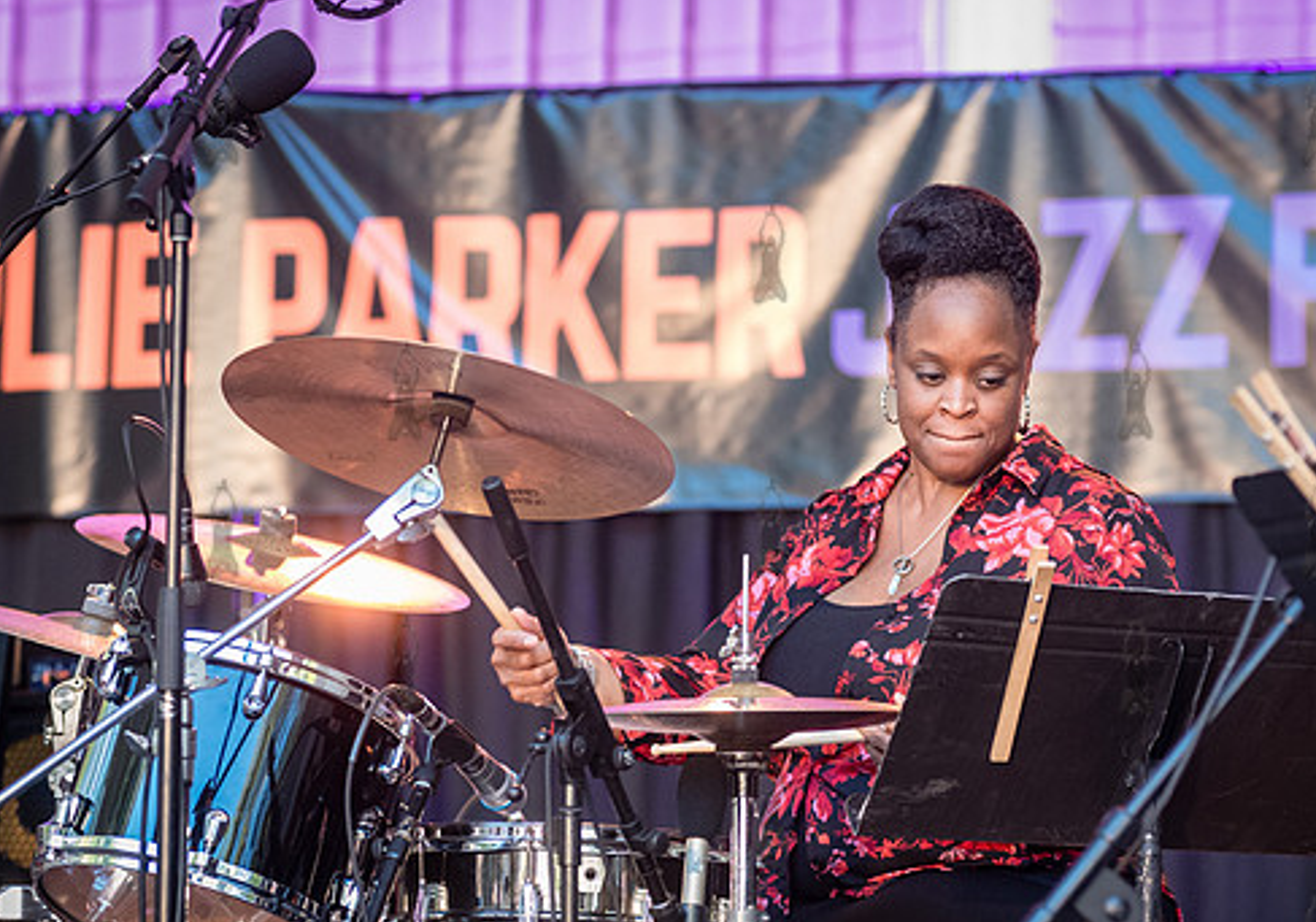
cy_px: 448
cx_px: 717
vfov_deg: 9.6
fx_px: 5495
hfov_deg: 13.7
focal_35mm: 148
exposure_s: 1/400
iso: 3200
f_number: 4
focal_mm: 105
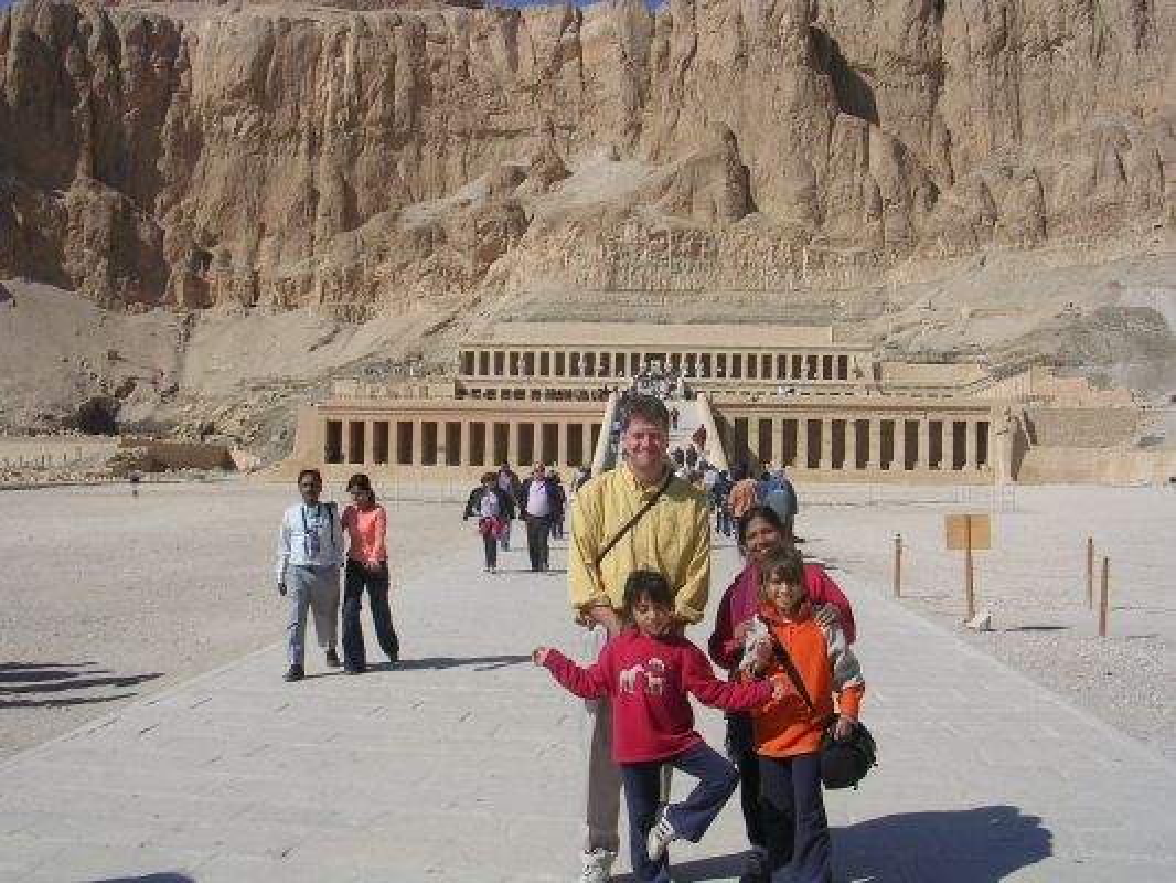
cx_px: 588
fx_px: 1291
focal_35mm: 38
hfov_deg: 49.0
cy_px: 442
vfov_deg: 37.7
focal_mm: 5.8
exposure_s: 1/736
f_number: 5.6
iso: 50
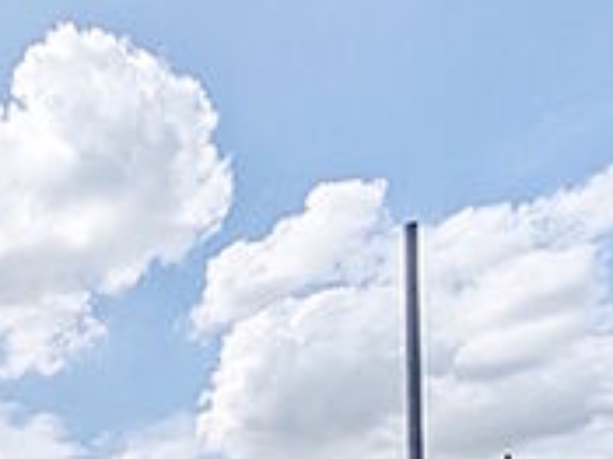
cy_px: 659
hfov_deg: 30.9
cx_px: -186
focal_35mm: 48
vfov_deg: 24.6
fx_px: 849
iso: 50
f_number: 2.2
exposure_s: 1/3846
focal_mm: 1.83
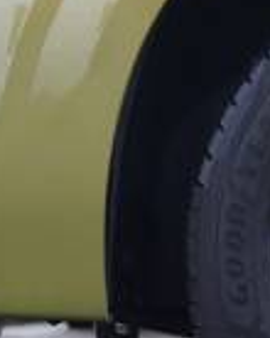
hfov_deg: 7.6
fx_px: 1962
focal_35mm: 196
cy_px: 216
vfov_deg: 9.9
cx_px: 535
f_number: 4.5
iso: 1000
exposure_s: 1/200
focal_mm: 30
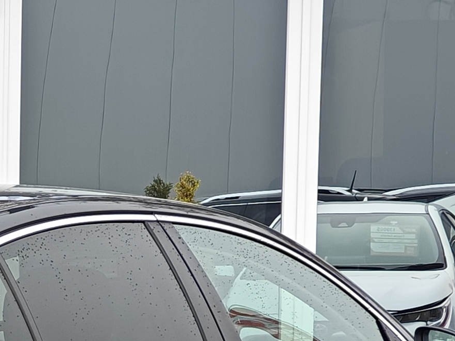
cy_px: 481
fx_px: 2195
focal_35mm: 167
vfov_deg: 8.7
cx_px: -156
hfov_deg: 11.5
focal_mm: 7.08
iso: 50
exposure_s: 1/358
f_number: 2
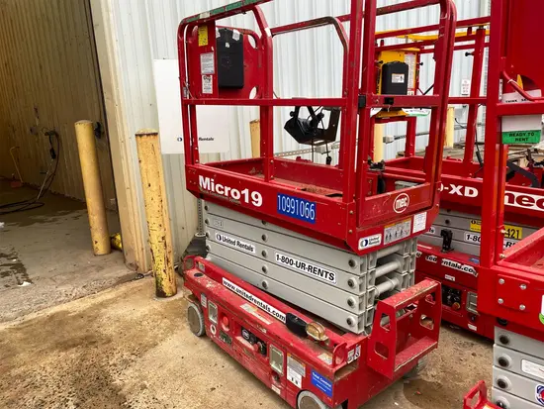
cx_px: 272
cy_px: 204
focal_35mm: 26
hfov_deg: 67.3
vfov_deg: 53.1
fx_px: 409
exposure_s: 1/120
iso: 40
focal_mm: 4.25
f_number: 1.8
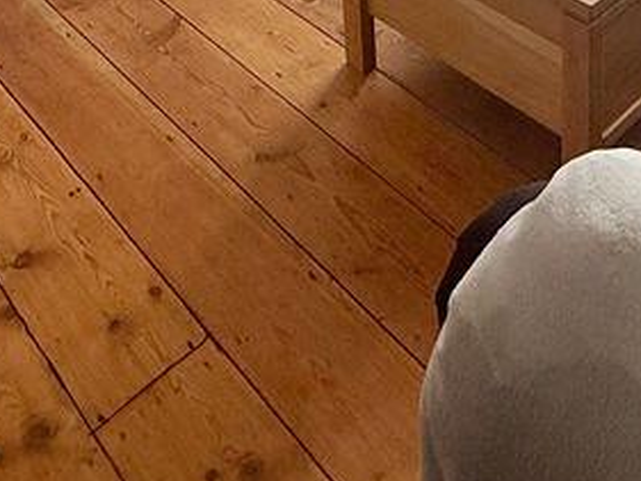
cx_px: 516
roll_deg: +0.7
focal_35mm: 51
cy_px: -367
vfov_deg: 20.7
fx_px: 945
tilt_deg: -13.4
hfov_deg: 36.2
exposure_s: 1/99
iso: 80
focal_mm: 2.22
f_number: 2.2
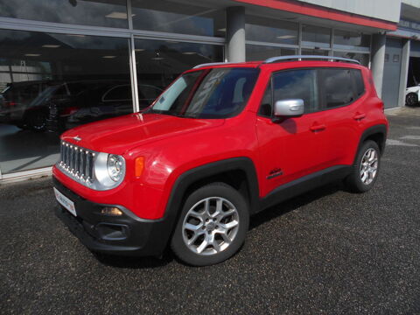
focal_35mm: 26
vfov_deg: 53.1
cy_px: 158
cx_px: 210
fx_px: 315
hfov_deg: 67.3
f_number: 3.2
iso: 80
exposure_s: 1/1250
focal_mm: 4.6
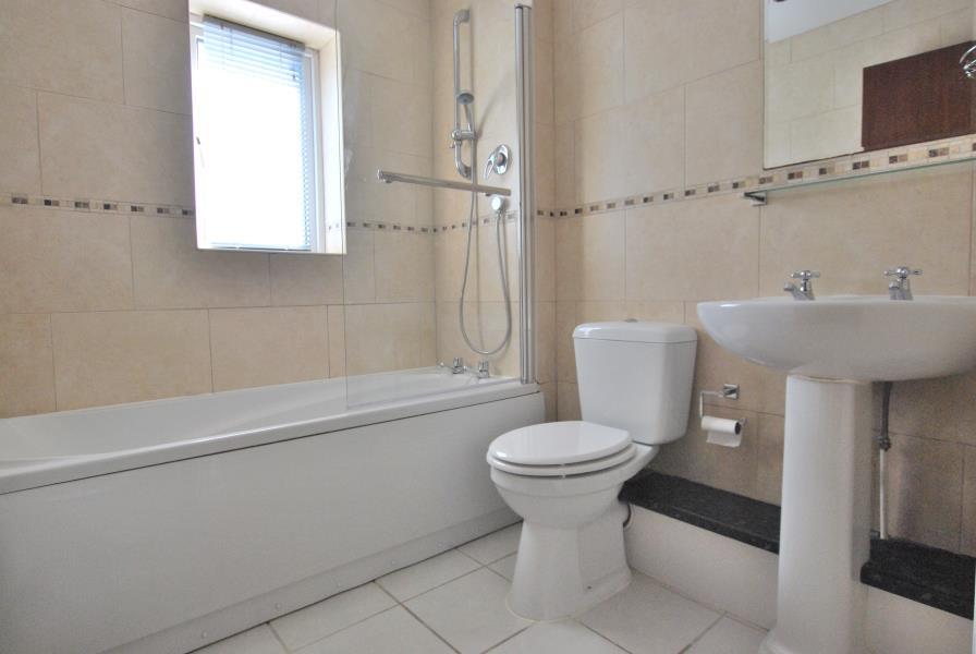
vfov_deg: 63.4
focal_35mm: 20
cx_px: 488
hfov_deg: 85.3
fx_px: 529
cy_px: 327
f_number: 5.6
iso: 400
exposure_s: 1/100
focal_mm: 13
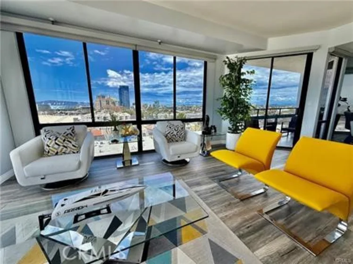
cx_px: 176
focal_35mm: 14
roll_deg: +0.1
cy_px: 132
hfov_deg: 102.1
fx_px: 143
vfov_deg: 85.6
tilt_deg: -11.1
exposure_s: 1/349
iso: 50
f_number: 2.2
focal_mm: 2.22
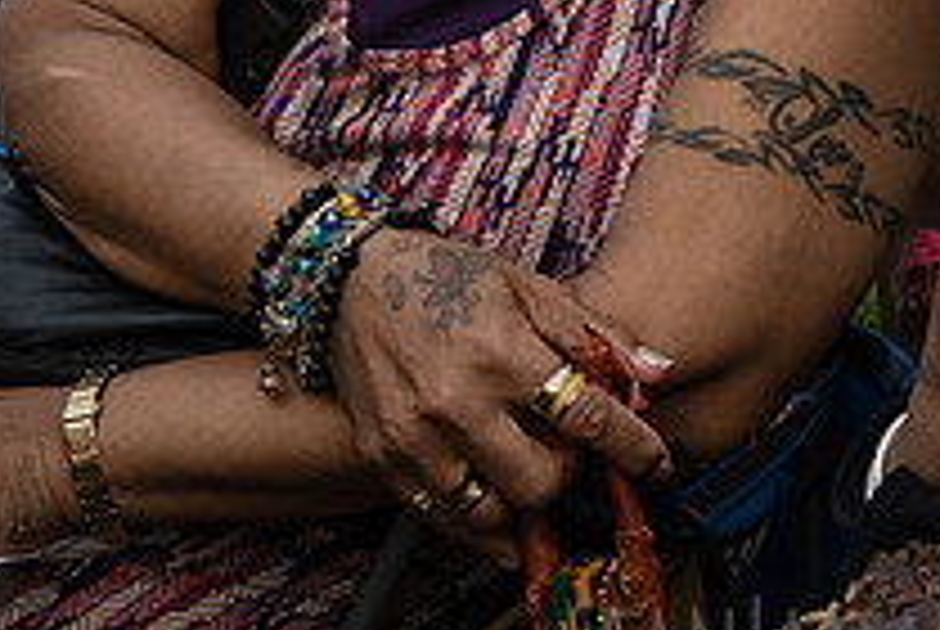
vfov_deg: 10.7
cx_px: 1121
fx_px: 3268
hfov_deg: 15.8
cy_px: -218
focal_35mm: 125
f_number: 5
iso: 1000
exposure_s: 1/2000
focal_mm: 35
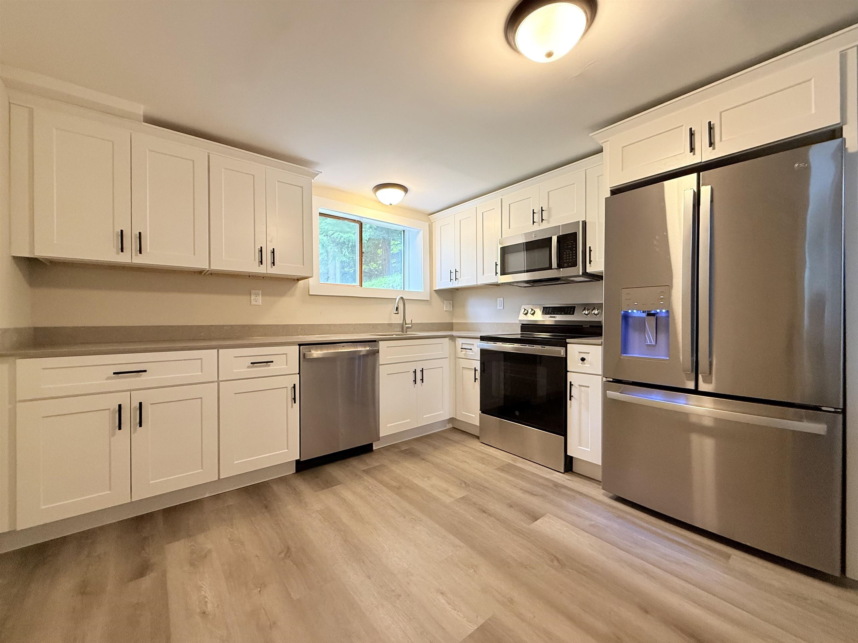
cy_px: 322
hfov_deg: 102.1
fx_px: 347
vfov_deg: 85.7
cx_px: 429
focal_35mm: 14
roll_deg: +0.2
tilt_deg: -0.6
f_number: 2.2
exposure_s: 1/60
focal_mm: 2.22
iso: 250
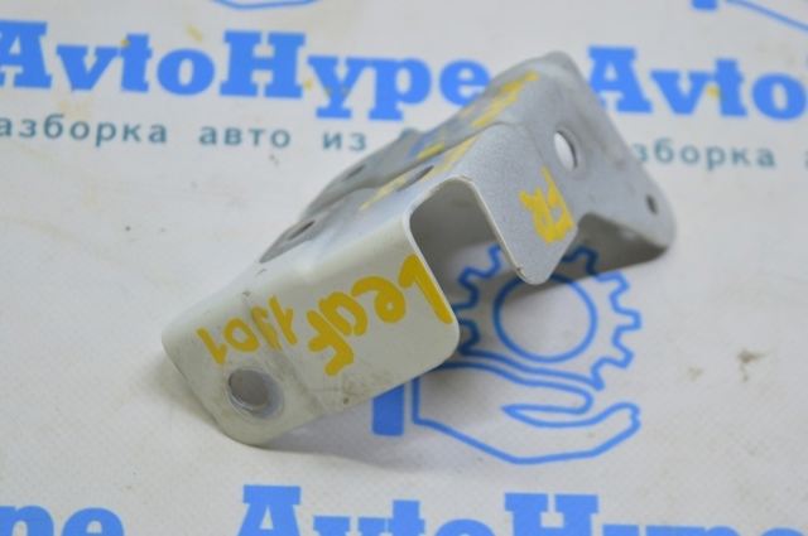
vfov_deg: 16.5
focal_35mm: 82
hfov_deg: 24.6
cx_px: 404
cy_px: 268
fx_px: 1849
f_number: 5.6
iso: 400
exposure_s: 1/25
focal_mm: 55
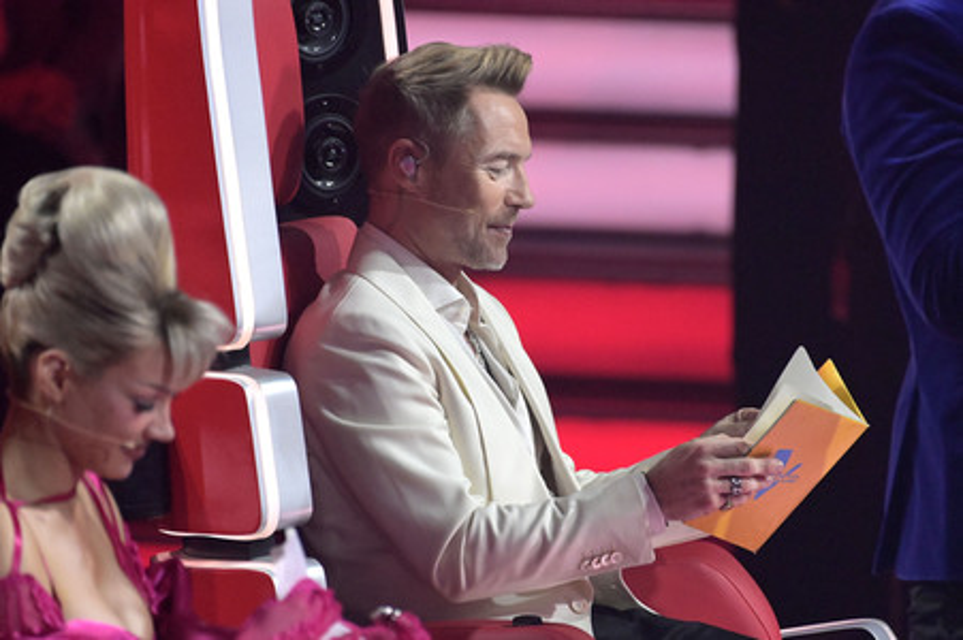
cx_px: 482
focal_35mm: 500
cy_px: 320
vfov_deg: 2.7
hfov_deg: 4.1
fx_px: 13365
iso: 12800
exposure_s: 1/400
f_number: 5.6
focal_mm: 500
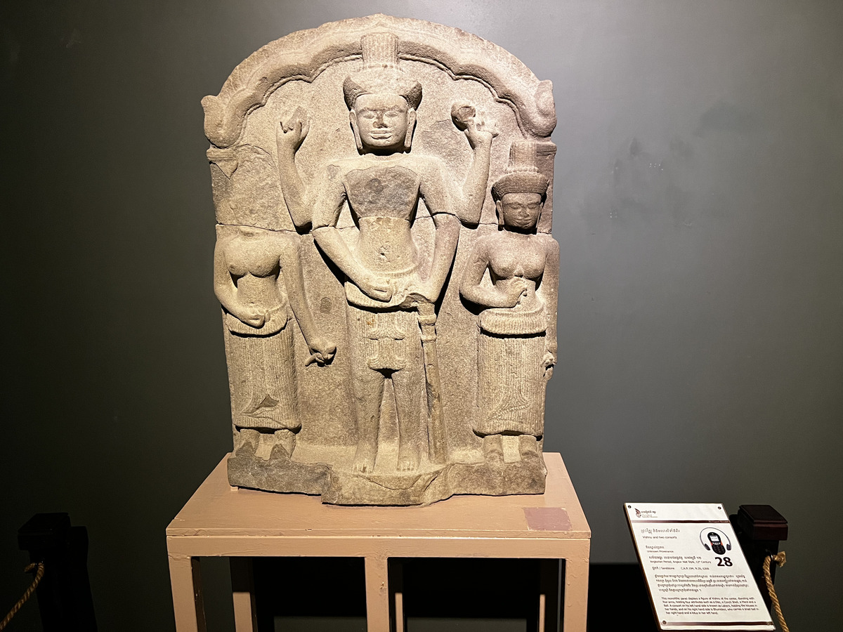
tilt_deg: -12.6
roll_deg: +1.3
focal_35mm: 26
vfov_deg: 53.1
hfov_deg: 67.3
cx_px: 422
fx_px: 633
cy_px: 316
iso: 400
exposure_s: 1/33
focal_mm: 5.7
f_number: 1.5
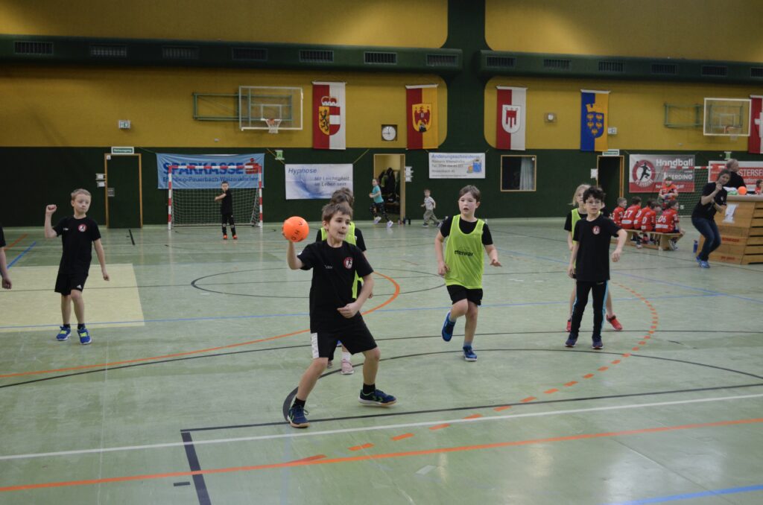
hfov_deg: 46.5
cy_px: 252
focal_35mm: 42
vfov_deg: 31.7
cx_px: 382
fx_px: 888
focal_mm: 28
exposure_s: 1/400
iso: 1600
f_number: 4.5
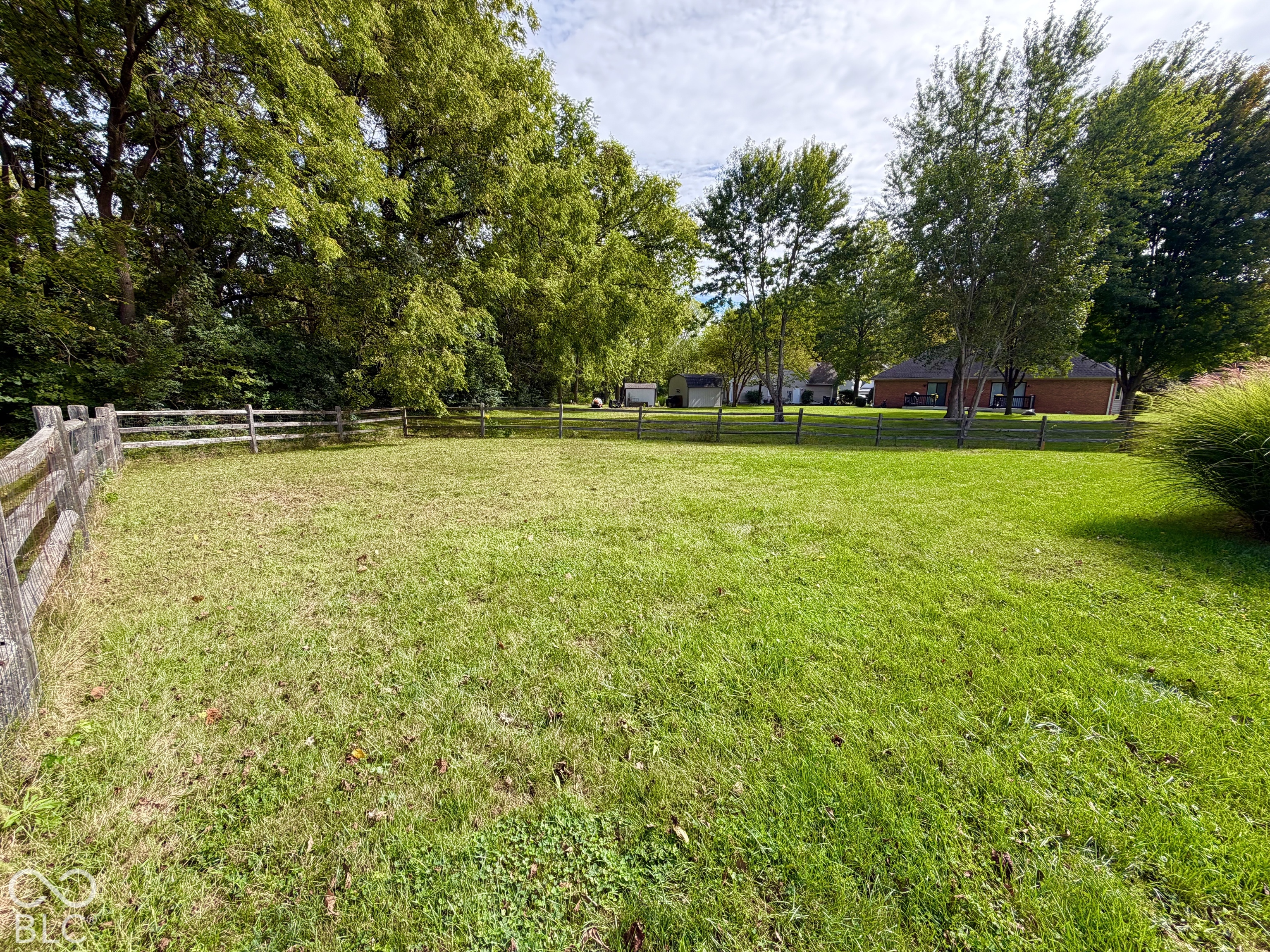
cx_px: 635
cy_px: 476
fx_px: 514
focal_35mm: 14
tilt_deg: -8.7
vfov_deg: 85.7
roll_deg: -0.2
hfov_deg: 102.1
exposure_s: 1/502
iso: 50
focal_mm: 2.22
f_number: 2.2
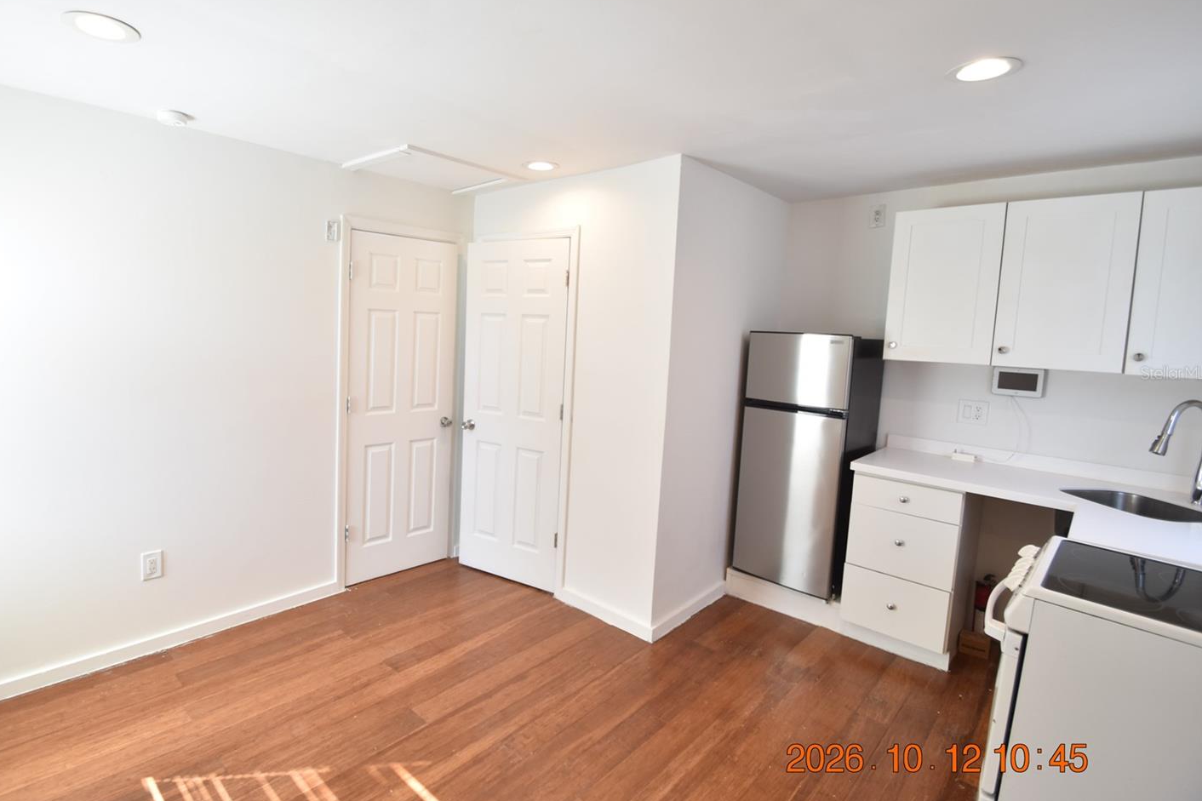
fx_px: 568
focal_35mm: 17
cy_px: 373
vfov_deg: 70.3
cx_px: 535
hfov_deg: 92.9
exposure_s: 1/90
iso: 400
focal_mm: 10
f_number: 4.8
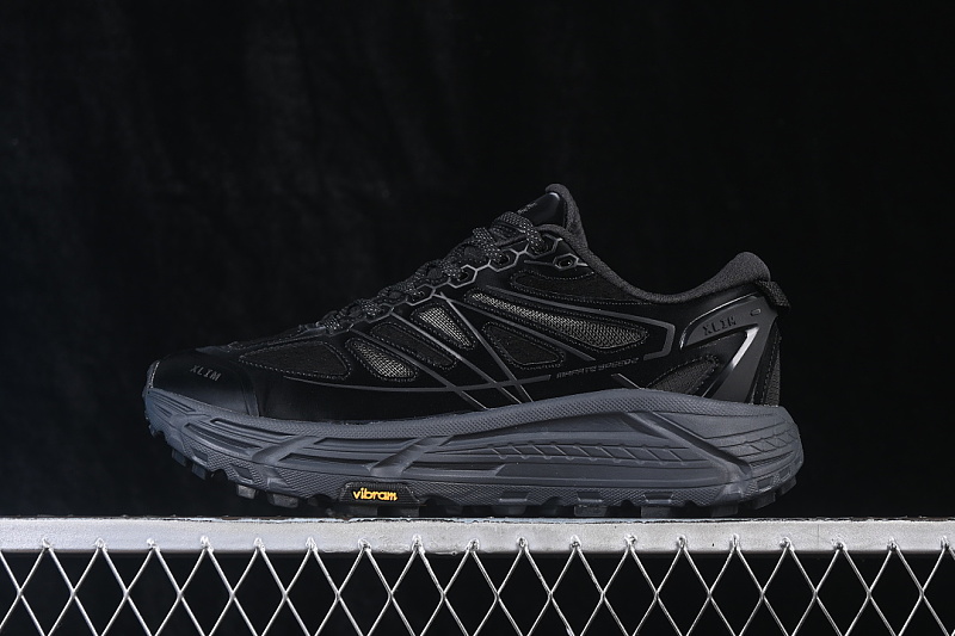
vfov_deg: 18.2
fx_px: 1989
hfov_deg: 27.0
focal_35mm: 75
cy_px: 318
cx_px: 478
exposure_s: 1/60
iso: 160
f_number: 6.3
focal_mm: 50
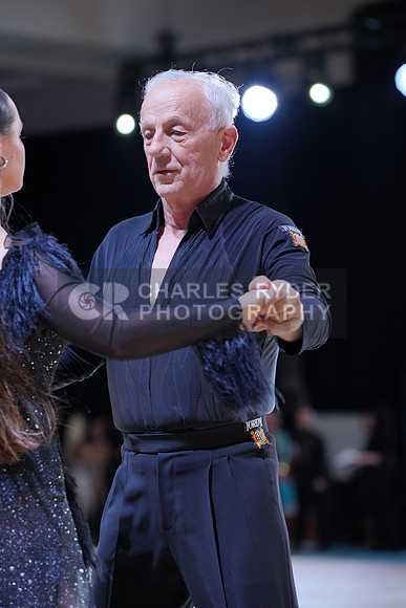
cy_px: 304
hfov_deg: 9.7
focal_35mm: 141
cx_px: 203
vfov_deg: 14.5
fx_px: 2384
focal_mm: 141
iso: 800
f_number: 4
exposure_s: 1/400
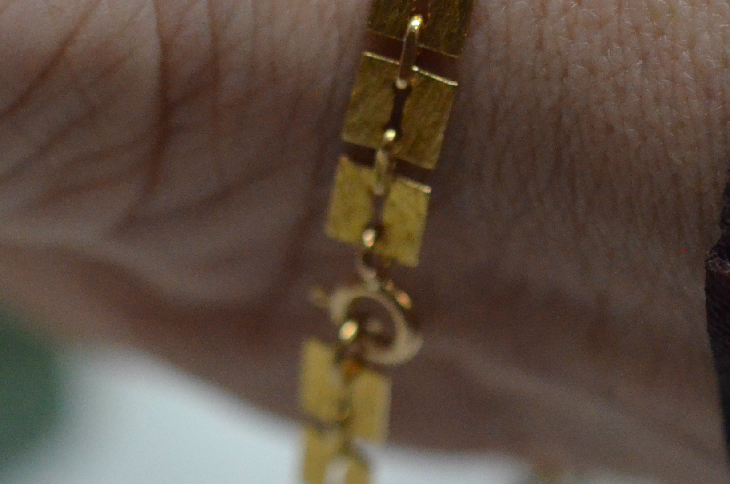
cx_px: 384
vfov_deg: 7.6
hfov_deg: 11.4
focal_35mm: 180
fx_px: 3642
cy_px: 26
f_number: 4
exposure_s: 1/2500
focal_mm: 40
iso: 3200
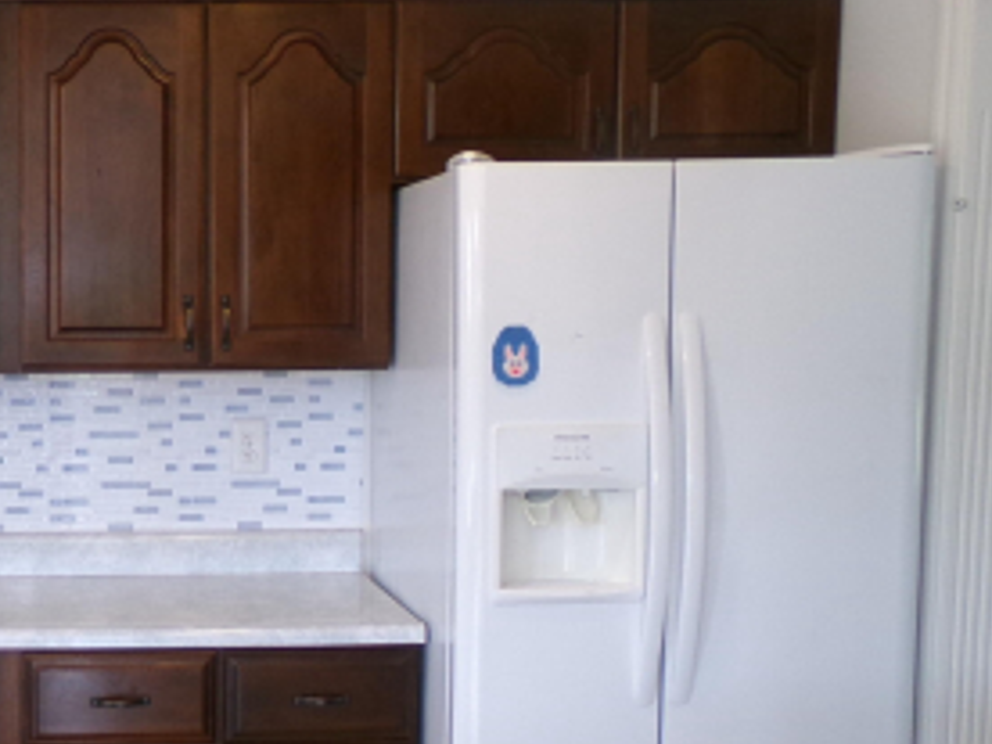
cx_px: 41
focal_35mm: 58
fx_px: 1662
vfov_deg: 25.1
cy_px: 478
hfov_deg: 31.2
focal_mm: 4.3
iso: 160
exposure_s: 1/34
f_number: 3.7
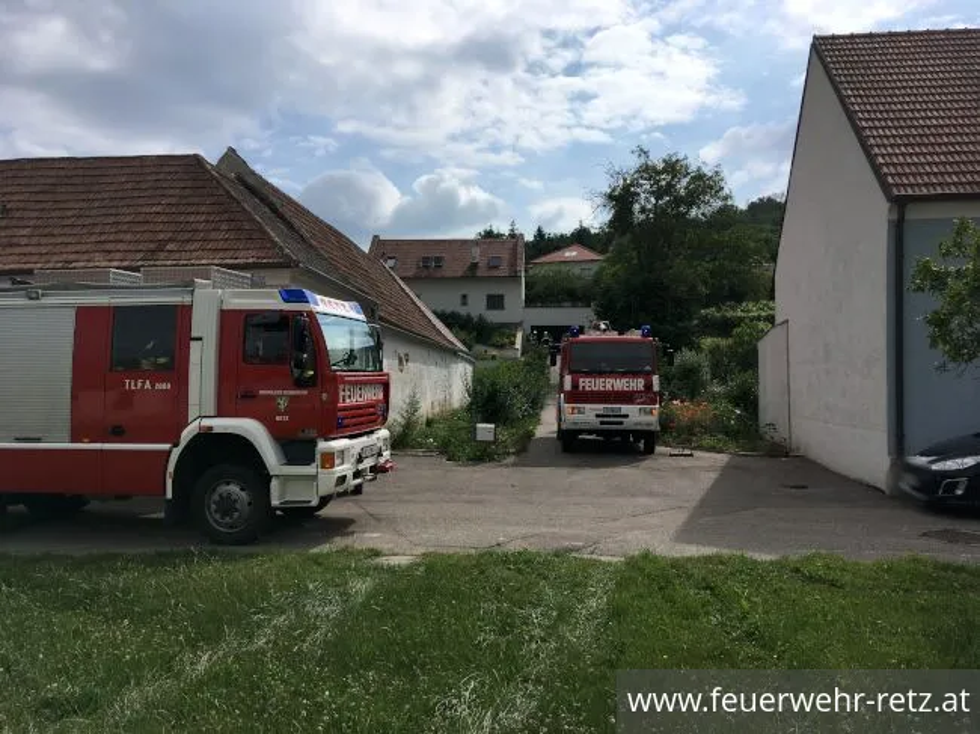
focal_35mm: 29
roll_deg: -0.2
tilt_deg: -0.3
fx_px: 821
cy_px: 367
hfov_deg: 61.7
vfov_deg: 48.2
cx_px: 490
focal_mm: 4.15
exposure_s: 1/3663
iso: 25
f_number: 2.2
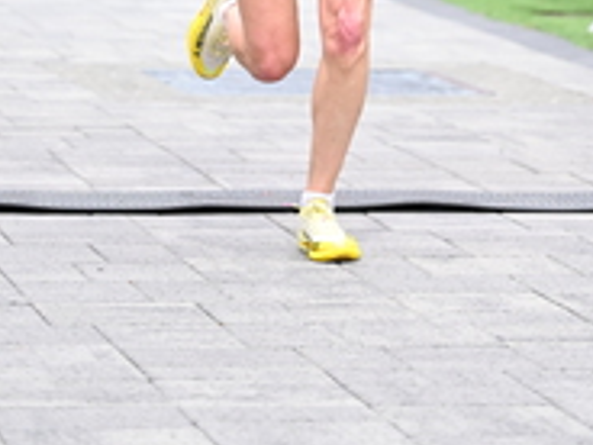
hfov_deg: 7.6
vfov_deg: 5.7
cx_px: 421
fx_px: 4437
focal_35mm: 259
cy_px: -261
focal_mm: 90
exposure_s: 1/1250
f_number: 2.8
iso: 1250
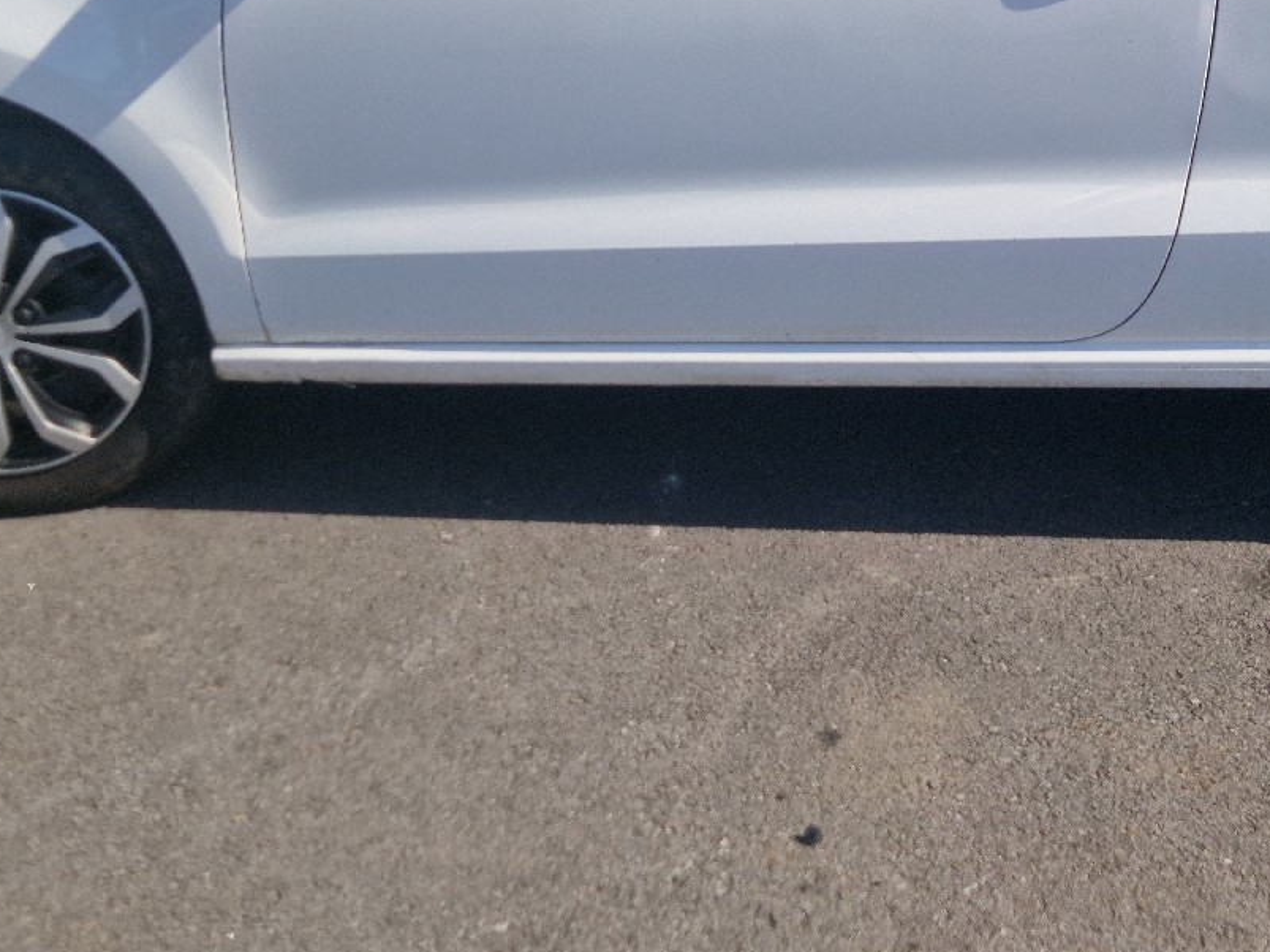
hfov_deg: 34.4
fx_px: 2018
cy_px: 52
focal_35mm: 55
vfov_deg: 25.5
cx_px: 913
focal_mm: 5.4
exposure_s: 1/2000
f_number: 1.8
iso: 50
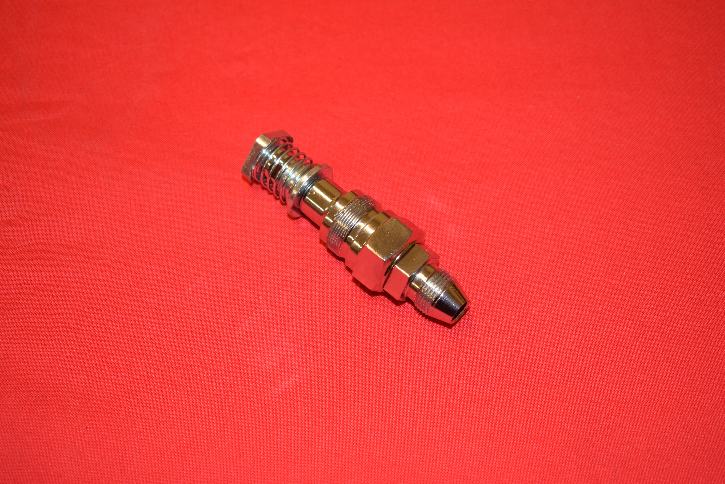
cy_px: 242
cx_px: 362
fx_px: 1148
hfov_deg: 35.0
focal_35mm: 57
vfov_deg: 23.8
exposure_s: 1/60
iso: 500
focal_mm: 38
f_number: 5
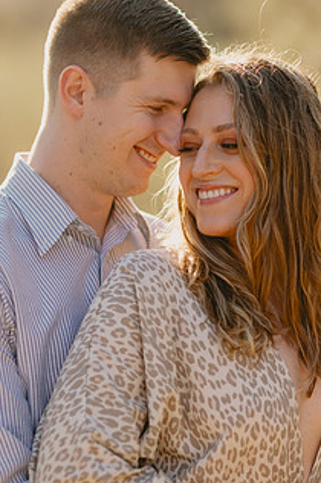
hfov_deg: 11.3
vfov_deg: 16.9
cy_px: 251
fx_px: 1622
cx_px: 170
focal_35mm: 121
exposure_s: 1/2500
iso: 100
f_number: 2
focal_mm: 85
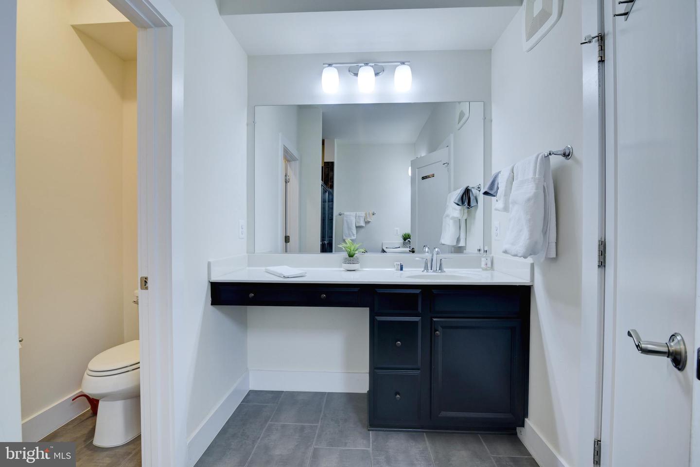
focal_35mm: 16
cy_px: 234
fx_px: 311
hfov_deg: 96.7
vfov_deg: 73.8
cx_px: 350
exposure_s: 1/50
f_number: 5.6
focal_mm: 16
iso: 400
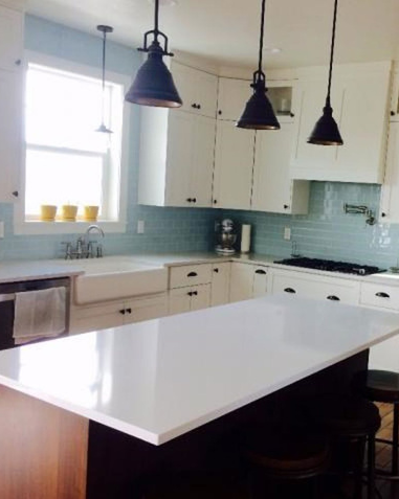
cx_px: 290
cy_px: 250
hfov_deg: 38.3
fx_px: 561
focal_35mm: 38
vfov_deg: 48.0
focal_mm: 4.15
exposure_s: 1/30
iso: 32
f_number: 2.2
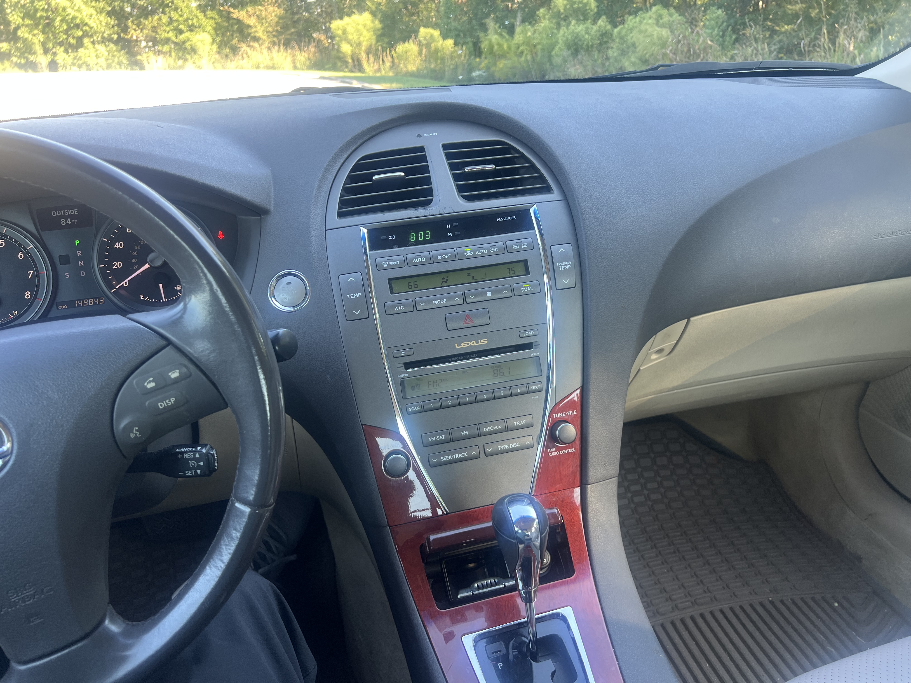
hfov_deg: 67.3
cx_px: 456
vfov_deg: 53.1
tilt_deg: -24.0
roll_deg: +1.9
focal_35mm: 26
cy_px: 342
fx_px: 684
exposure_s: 1/121
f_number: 1.5
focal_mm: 5.7
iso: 64
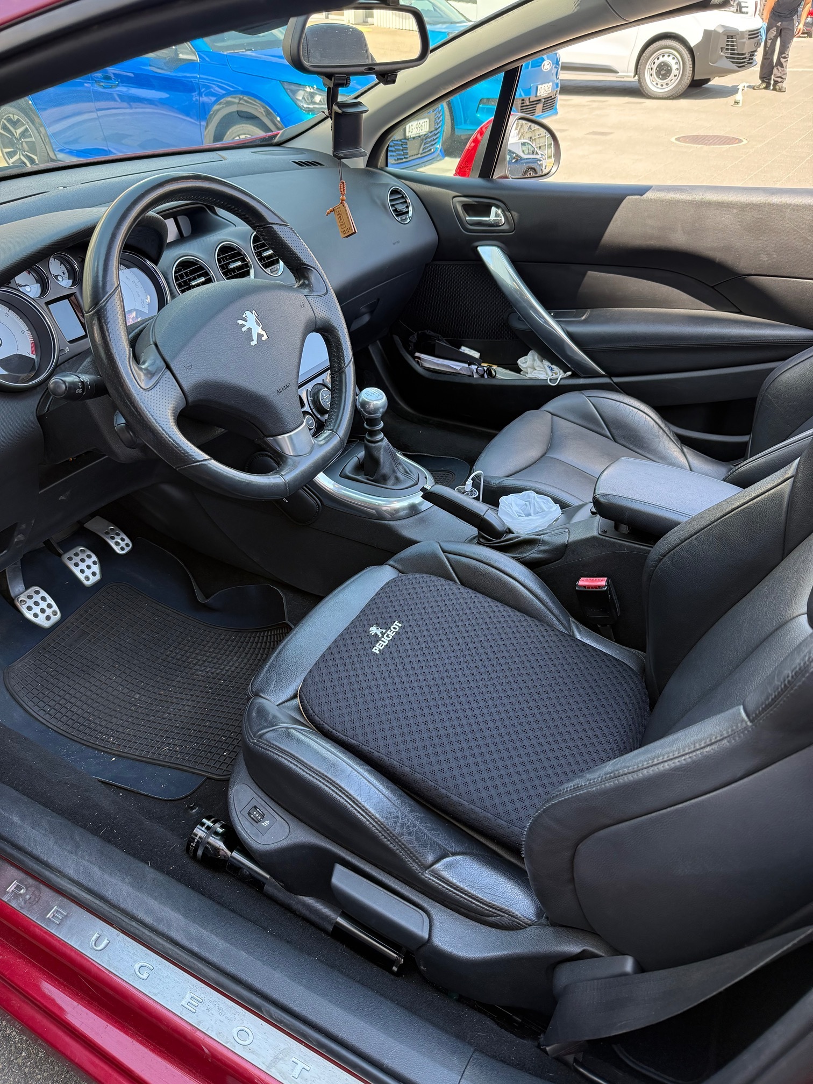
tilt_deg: -36.8
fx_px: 752
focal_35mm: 24
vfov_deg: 71.6
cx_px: 406
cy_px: 542
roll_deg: +0.9
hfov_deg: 56.8
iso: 125
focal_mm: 6.76
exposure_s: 1/243
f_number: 1.78
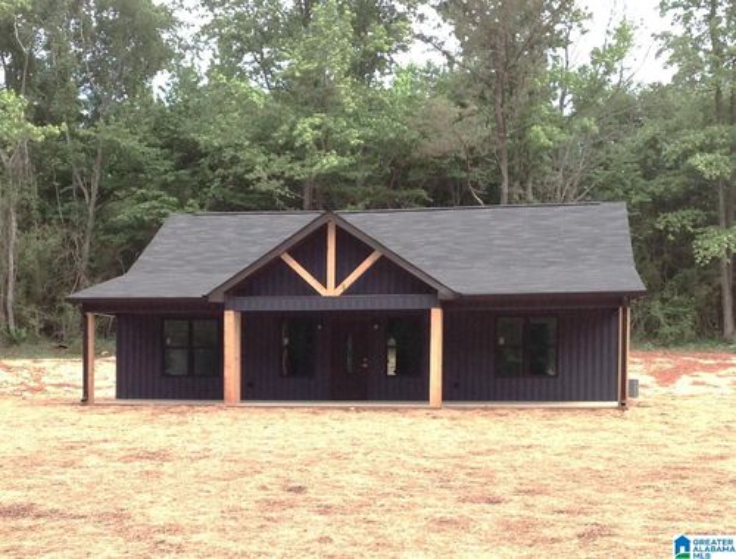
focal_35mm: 35
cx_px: 368
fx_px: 748
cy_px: 280
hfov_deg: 52.4
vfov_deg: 41.0
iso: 50
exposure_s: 1/630
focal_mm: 4.28
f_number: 2.4
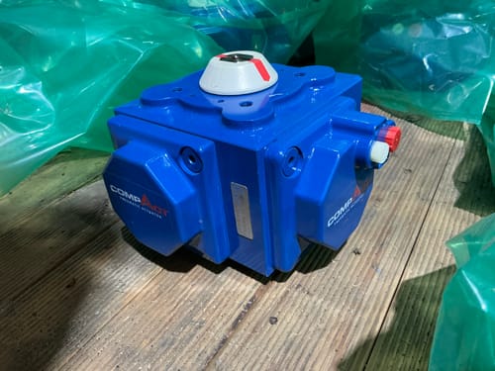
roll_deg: +5.0
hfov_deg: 63.4
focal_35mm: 28
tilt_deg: -32.1
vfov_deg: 49.7
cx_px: 248
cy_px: 186
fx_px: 400
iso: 250
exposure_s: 1/50
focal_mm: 3
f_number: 1.8
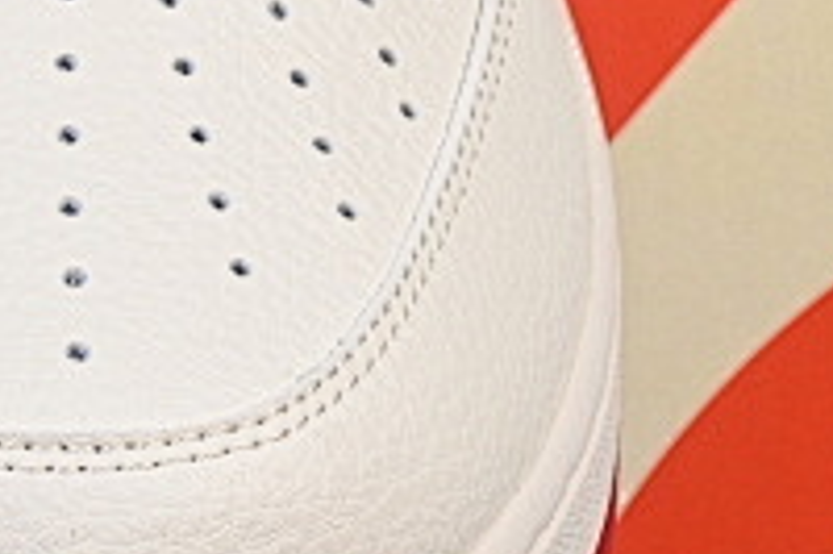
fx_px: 9363
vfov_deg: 3.4
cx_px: -458
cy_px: -17
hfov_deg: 5.0
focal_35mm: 405
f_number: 8
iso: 160
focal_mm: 50
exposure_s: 1/80
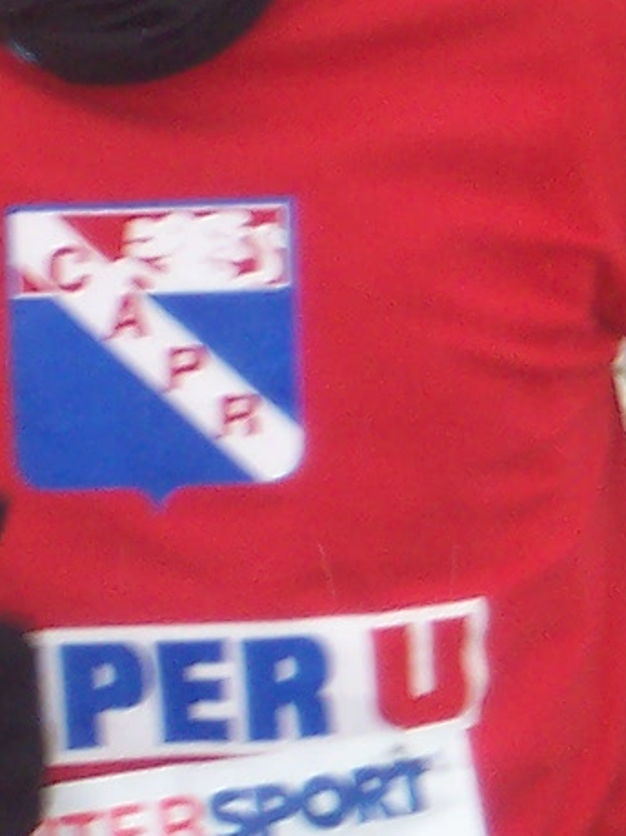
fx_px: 15391
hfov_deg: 2.3
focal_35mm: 638
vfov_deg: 3.1
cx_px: 1108
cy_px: 628
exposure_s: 1/180
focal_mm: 22.4
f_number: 4.9
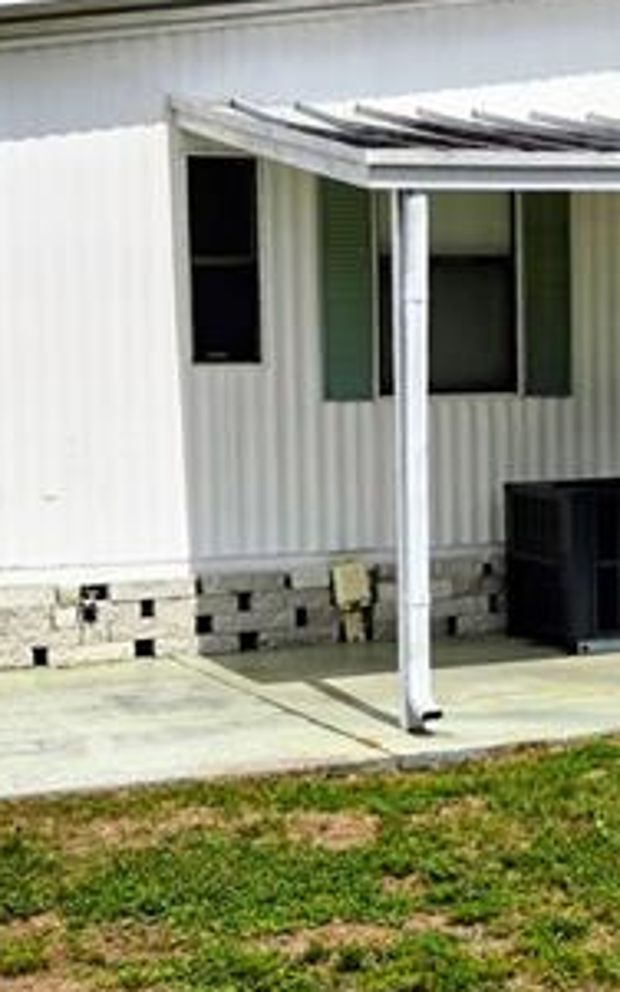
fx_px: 2245
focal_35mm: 83
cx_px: 646
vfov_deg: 24.9
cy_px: 430
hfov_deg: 15.4
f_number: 1.8
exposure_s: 1/3809
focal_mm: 5.4
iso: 25
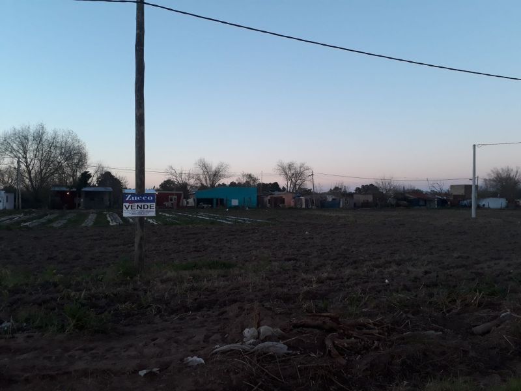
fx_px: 406
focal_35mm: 27
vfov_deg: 51.4
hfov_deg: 65.3
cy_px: 196
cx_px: 260
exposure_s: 1/100
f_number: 1.9
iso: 80
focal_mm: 3.6
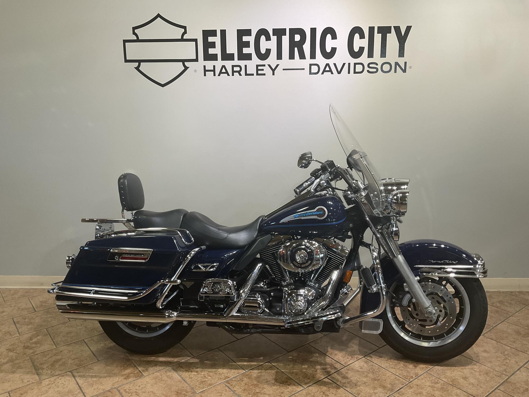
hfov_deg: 61.7
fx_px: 443
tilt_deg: -12.9
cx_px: 264
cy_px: 198
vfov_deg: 48.2
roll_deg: +0.3
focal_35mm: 29
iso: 50
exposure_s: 1/60
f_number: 1.8
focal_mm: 3
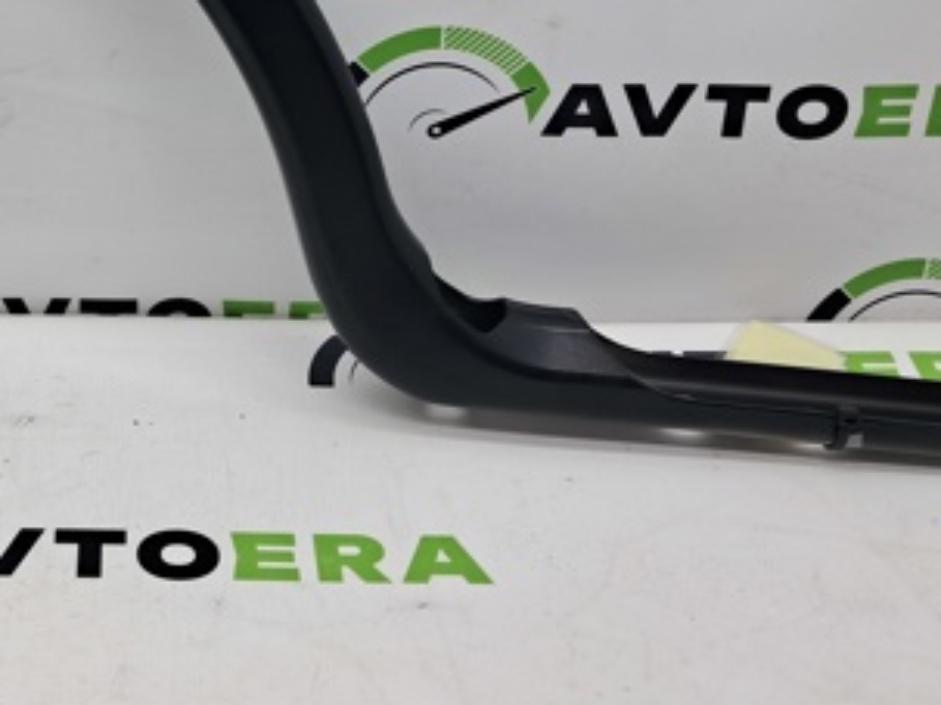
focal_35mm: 57
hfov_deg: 32.1
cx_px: 84
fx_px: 1549
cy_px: -2
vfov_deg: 24.5
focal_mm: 4
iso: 50
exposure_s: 1/100
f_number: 1.8
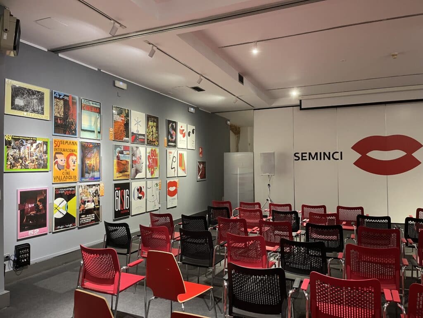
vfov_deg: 53.1
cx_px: 212
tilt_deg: +0.1
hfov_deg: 67.3
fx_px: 318
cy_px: 159
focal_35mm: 26
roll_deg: +1.1
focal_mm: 5.1
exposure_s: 1/50
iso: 125
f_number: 1.6
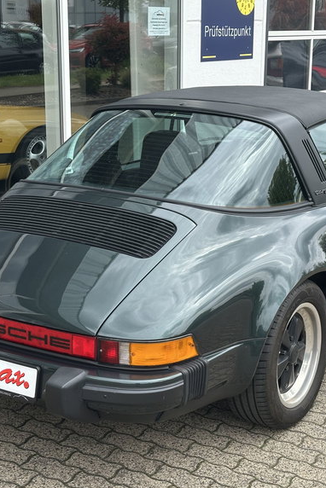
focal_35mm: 67
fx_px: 909
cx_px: 174
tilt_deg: -12.8
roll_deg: -0.2
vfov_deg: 30.1
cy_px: 245
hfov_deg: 20.3
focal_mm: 6.86
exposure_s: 1/1395
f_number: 1.78
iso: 64
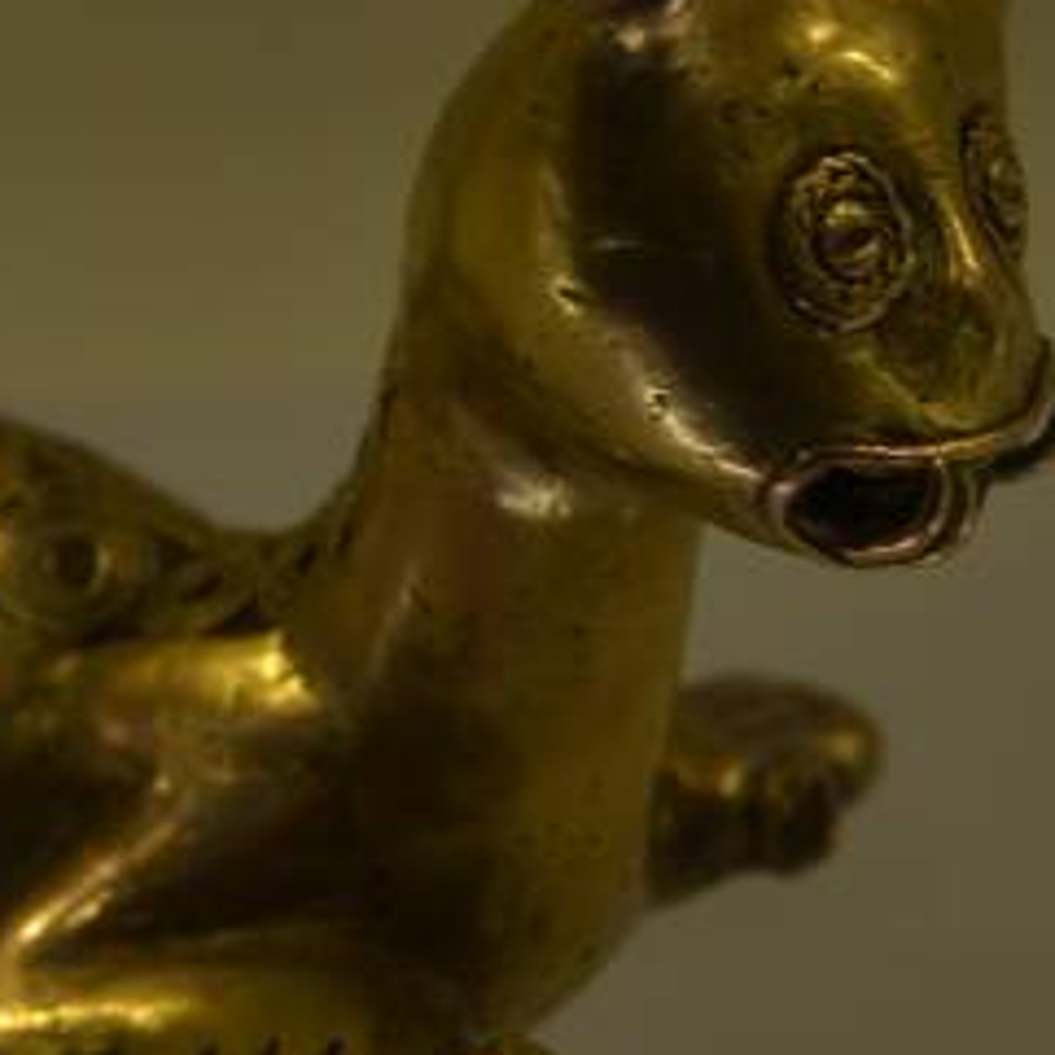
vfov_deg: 12.1
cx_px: 83
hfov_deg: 12.0
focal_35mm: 144
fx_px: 4965
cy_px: 449
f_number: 5
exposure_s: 1/8
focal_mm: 34
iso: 100
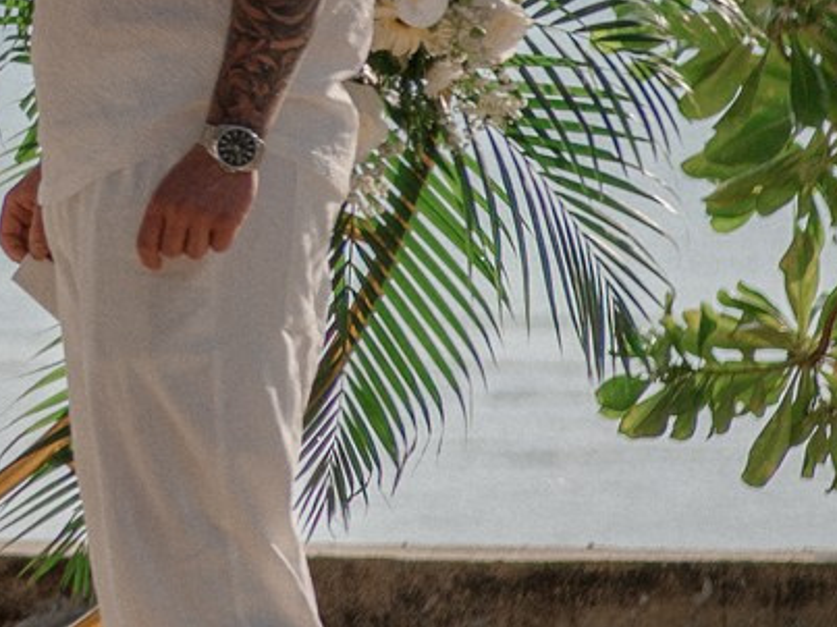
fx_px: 6865
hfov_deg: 6.7
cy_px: -473
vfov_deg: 5.2
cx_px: -989
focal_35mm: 284
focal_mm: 50
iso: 200
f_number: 2.2
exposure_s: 1/3200
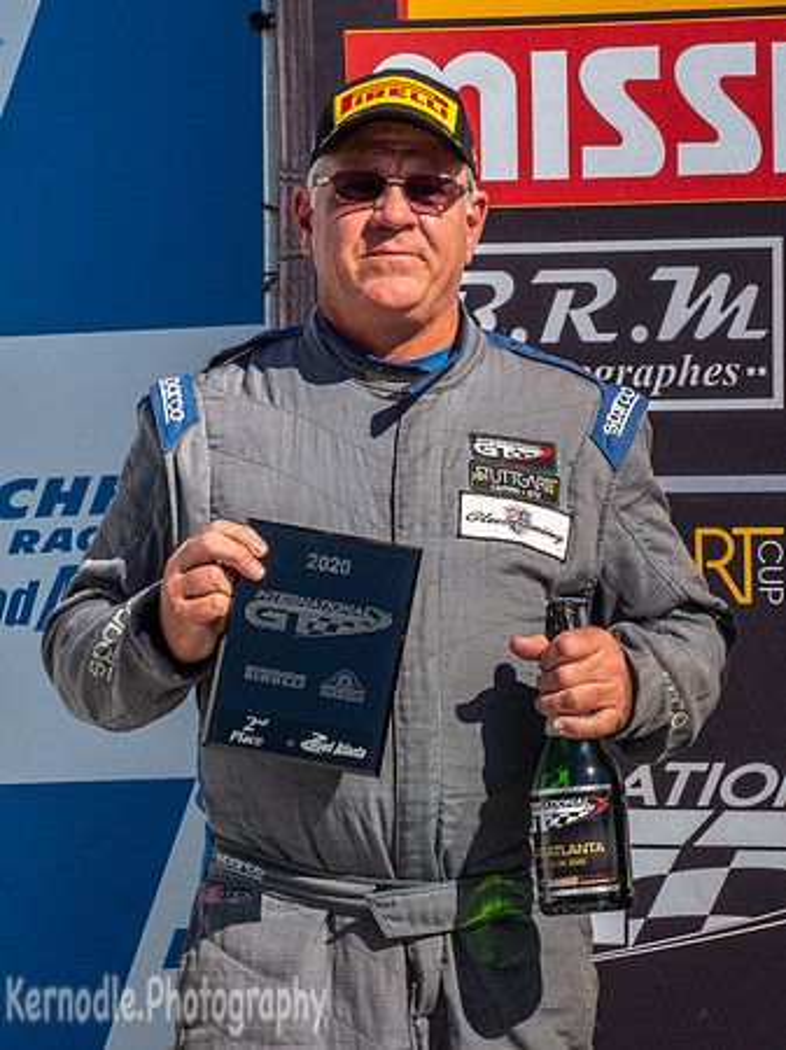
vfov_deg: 15.7
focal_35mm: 125
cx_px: 386
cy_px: 525
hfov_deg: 11.8
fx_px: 3798
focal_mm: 47
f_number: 18
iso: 200
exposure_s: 1/80
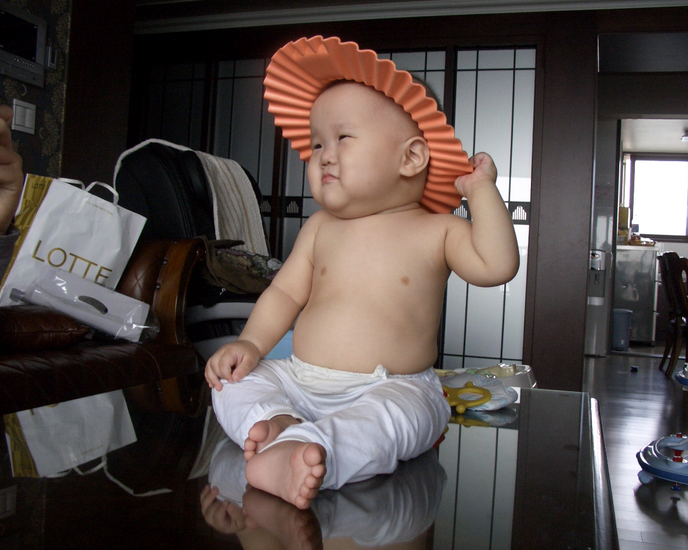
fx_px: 713
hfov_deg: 51.5
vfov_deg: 42.2
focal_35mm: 35
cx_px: 357
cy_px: 275
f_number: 2.8
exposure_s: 1/80
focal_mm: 7.1
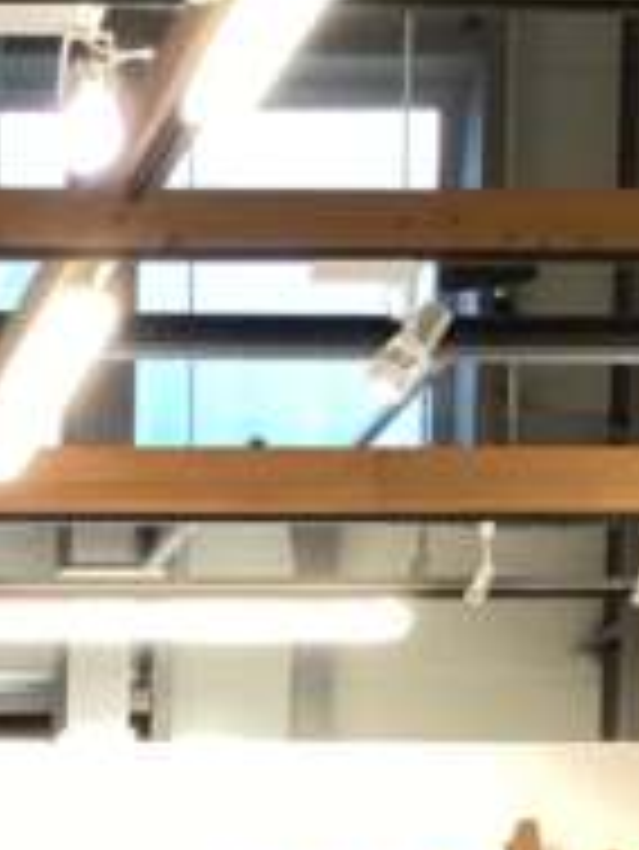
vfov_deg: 13.0
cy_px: 1700
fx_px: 3221
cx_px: -531
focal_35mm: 131
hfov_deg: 10.6
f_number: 2.4
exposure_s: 1/50
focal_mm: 3.3
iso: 160
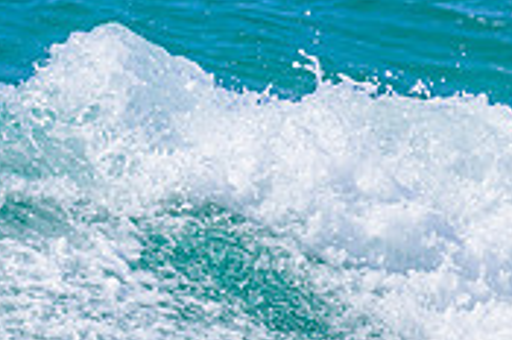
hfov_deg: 0.9
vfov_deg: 0.6
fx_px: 33148
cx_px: -339
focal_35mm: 2335
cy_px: 297
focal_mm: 560
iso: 1000
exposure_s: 1/2000
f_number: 11
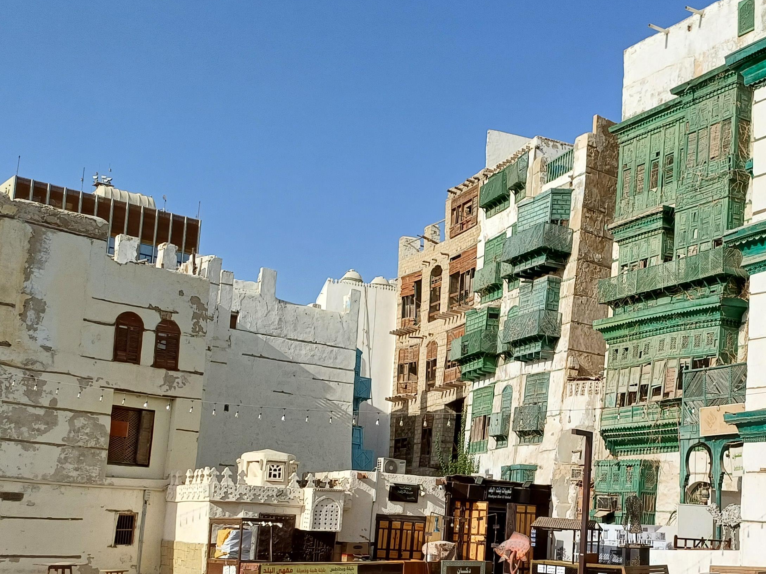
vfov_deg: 31.3
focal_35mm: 46
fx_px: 1018
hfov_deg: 40.2
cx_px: 563
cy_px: 383
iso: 50
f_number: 1.8
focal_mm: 4.65
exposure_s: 1/1919
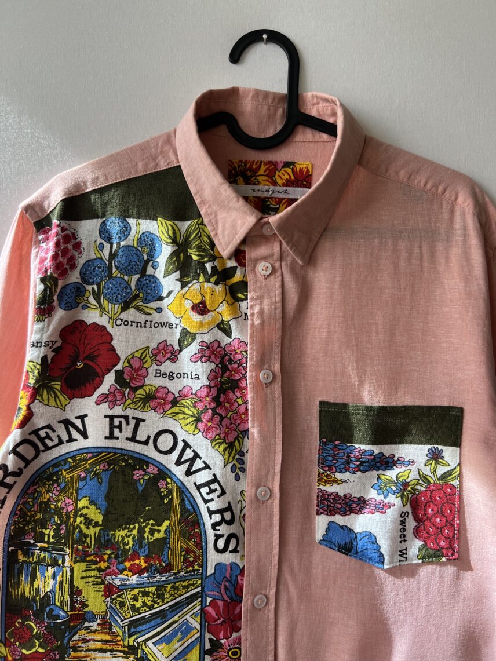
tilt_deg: -6.6
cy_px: 330
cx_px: 248
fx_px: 497
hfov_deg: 53.1
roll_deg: +0.0
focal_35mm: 26
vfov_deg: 67.3
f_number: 1.5
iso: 64
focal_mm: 5.7
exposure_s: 1/121
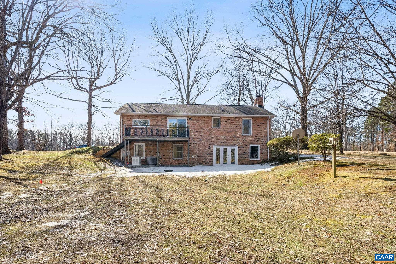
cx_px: 198
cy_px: 132
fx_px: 220
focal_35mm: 20
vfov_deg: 61.9
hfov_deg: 84.0
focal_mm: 20
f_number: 9
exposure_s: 1/100
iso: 100
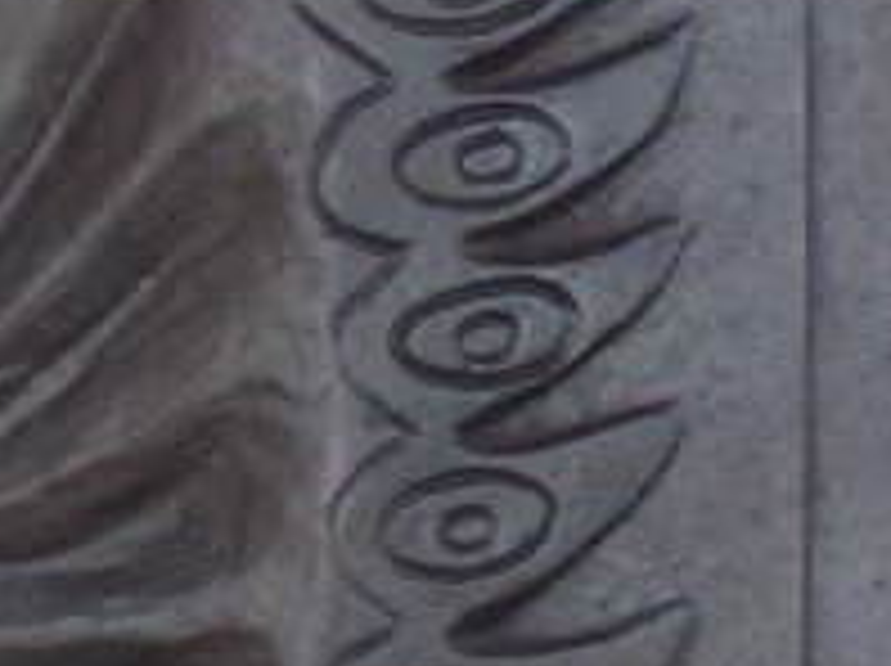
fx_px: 10129
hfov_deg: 4.9
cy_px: 950
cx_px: -1048
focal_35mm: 394
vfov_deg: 3.8
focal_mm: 11.7
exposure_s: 1/40
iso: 200
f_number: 4.6
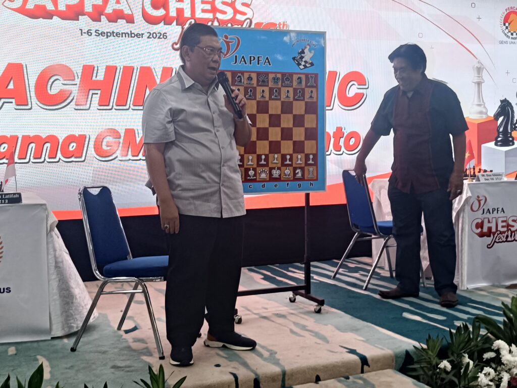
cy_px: 194
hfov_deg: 41.2
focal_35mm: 46
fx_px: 687
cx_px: 258
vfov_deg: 31.5
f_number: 1.7
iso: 640
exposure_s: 1/50
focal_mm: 4.7
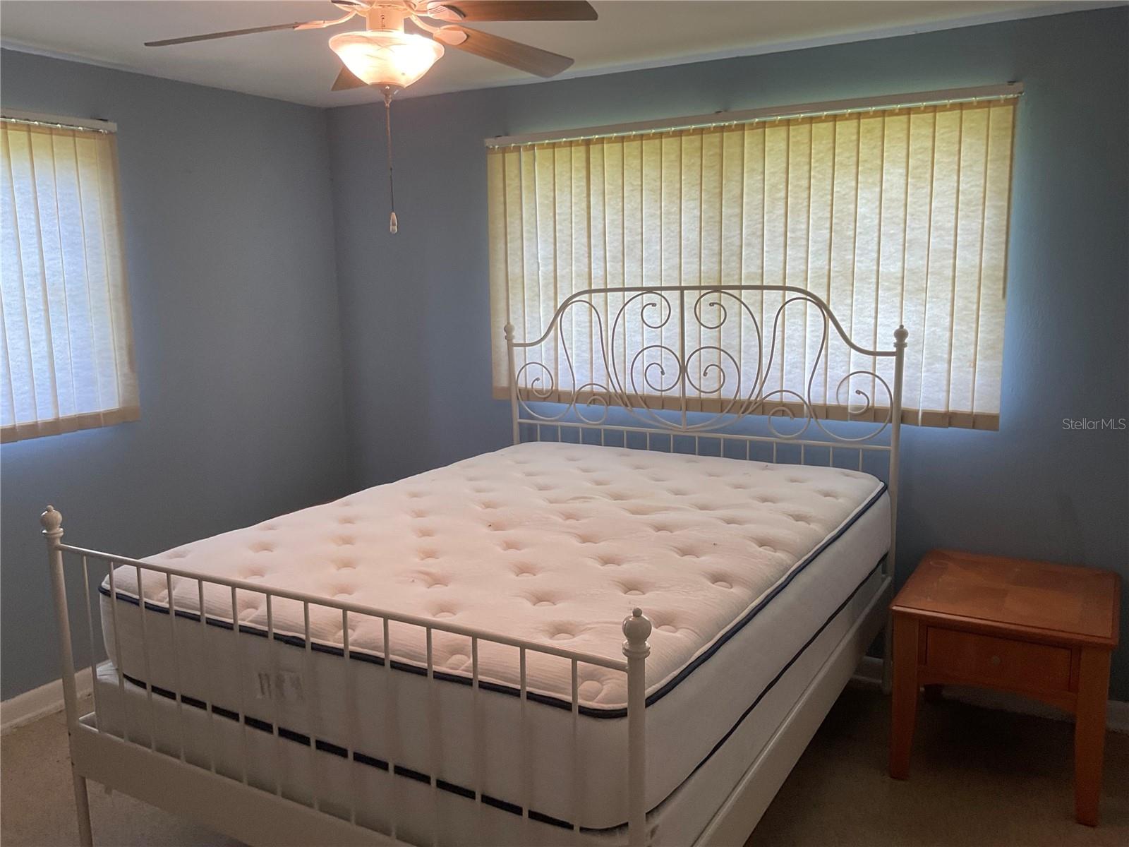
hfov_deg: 61.7
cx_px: 564
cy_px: 424
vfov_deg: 48.2
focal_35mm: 29
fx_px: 946
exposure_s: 1/120
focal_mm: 3
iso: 50
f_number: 1.8
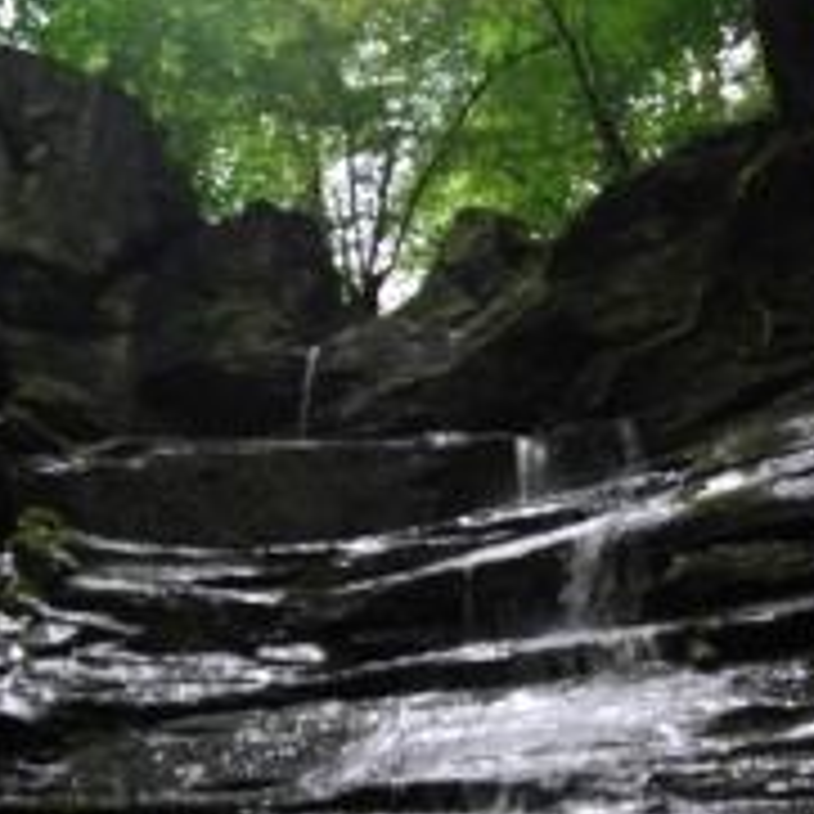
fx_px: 1516
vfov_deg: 29.8
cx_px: 378
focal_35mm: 57
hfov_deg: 30.0
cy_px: 555
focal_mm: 18
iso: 400
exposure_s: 1/40
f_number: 6.3
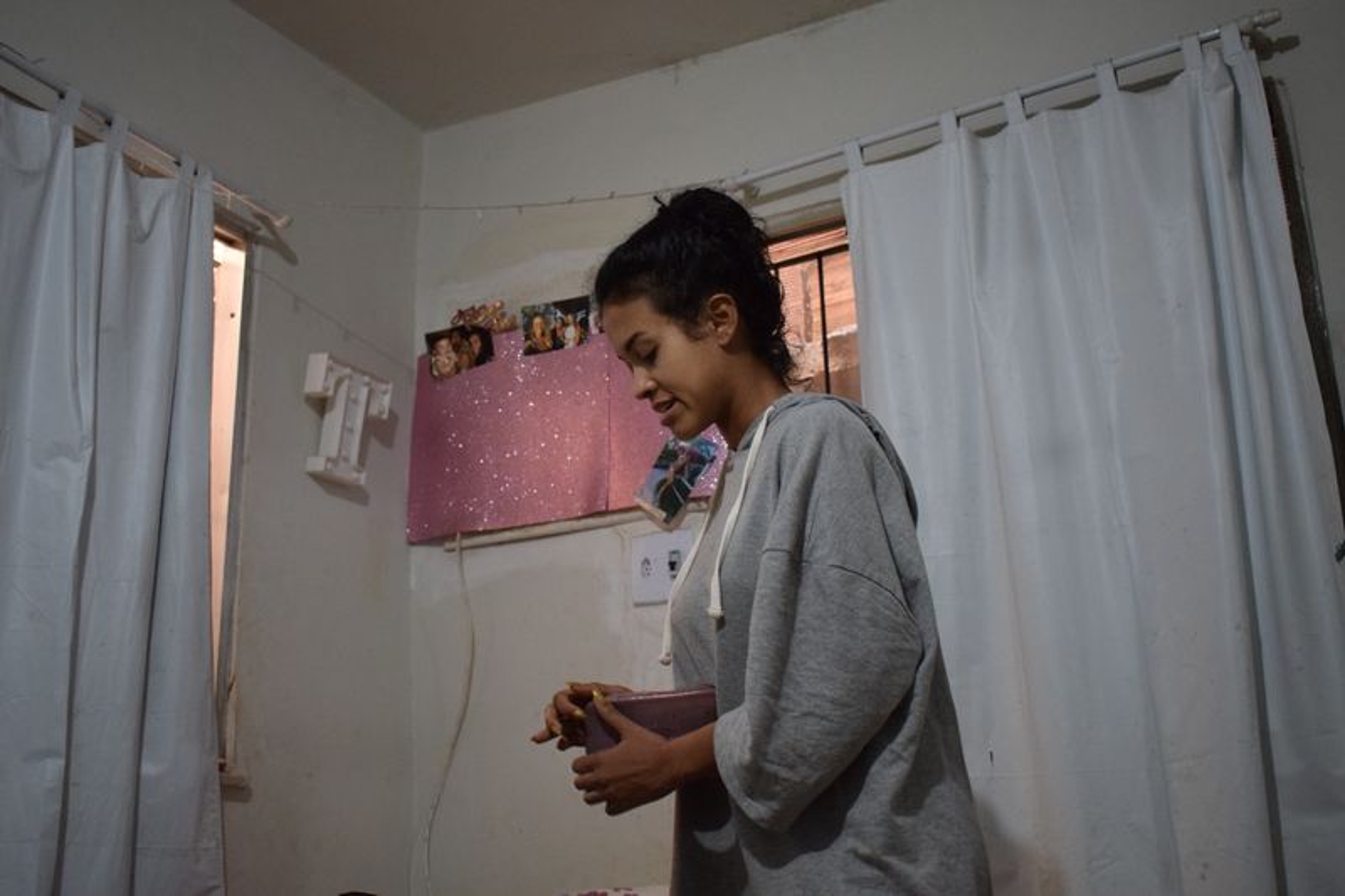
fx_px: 1457
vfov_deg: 34.2
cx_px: 672
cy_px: 448
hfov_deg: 49.6
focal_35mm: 39
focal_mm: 26
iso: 2000
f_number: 4
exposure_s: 1/60
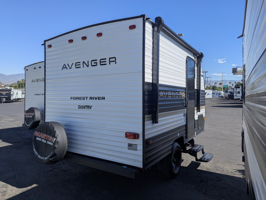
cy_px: 100
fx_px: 185
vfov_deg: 56.9
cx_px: 133
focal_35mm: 24
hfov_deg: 71.5
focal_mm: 6.81
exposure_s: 1/3534
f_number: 1.85
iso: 45
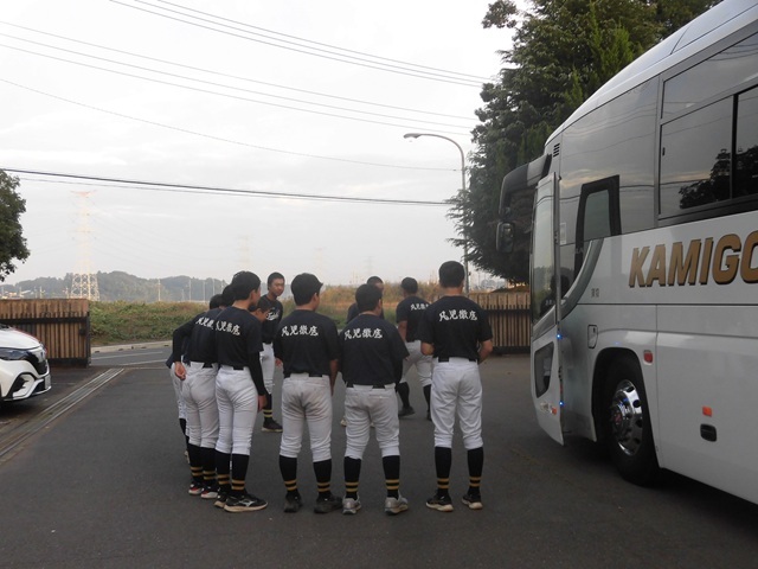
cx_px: 379
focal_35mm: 43
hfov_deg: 43.9
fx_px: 942
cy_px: 284
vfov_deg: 33.6
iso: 100
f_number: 3.8
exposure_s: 1/125
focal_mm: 7.72
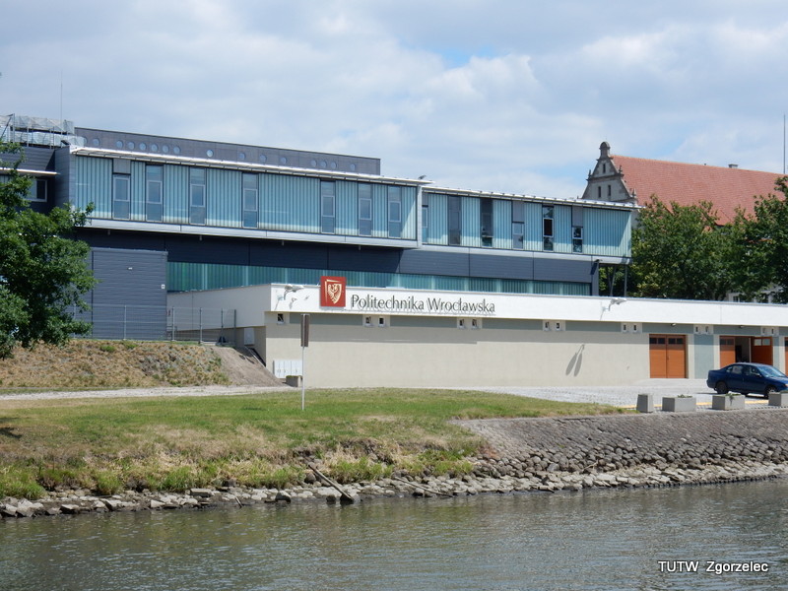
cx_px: 394
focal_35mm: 71
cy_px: 296
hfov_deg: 27.4
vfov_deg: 20.7
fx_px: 1616
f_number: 4.8
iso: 125
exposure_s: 1/800
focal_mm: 12.6
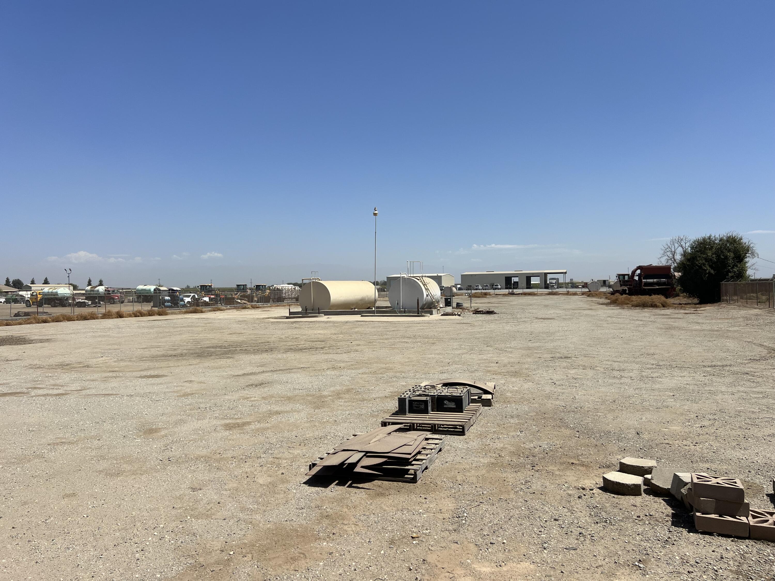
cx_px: 388
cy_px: 290
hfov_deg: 67.3
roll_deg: +0.1
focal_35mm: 26
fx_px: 582
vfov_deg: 53.1
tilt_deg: +0.7
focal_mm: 5.7
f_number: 1.5
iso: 50
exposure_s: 1/7463
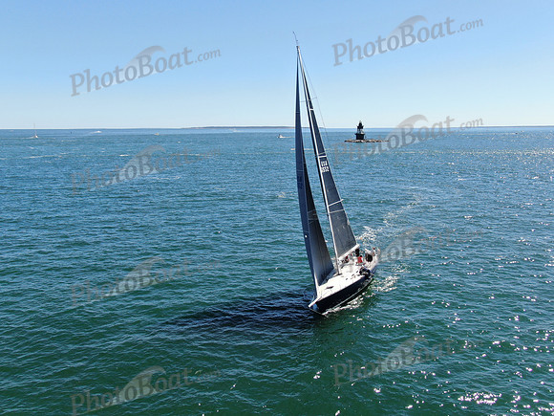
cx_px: 277
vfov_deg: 46.8
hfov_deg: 60.0
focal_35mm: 30
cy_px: 208
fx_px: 480
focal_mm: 5.22
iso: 100
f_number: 3.1
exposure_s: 1/1000
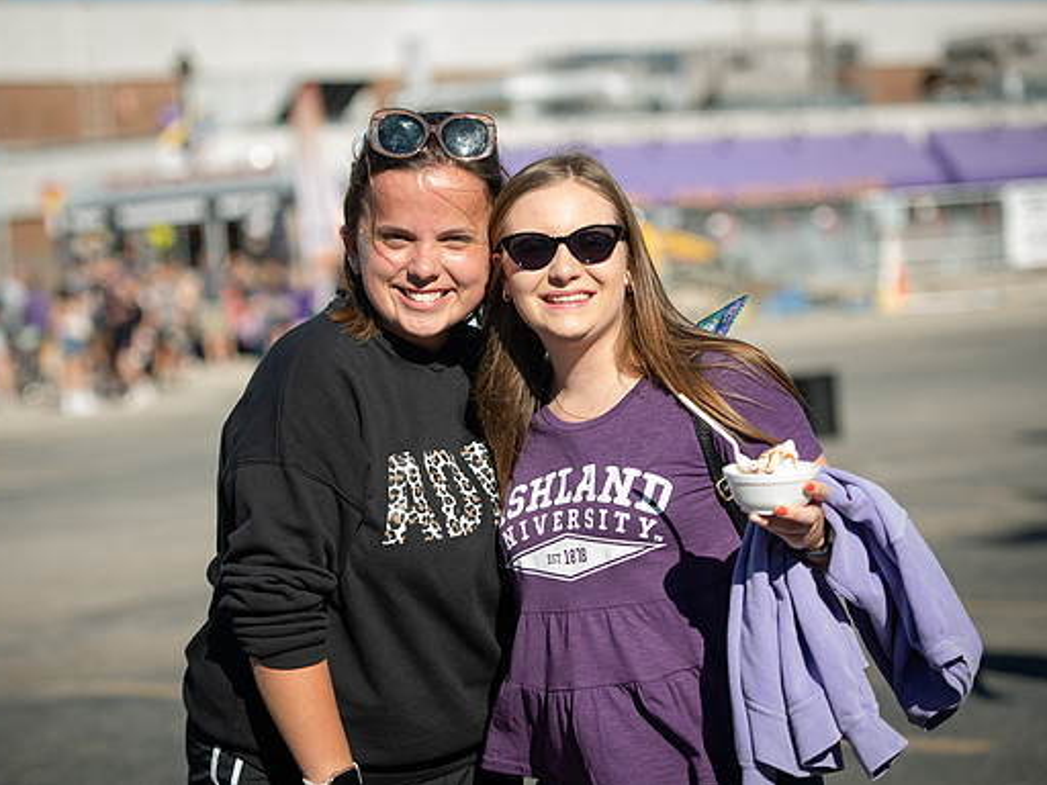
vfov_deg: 13.6
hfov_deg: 18.0
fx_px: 3297
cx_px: 470
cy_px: 391
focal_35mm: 109
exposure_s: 1/500
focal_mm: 100
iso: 31
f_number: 3.2
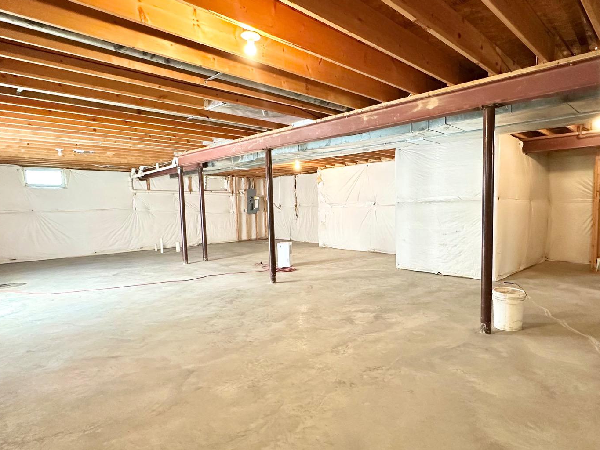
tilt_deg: -4.5
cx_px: 360
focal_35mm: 21
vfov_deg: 63.4
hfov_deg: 78.1
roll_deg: +0.1
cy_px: 236
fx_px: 364
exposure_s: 1/60
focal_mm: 2.22
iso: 320
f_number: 2.2
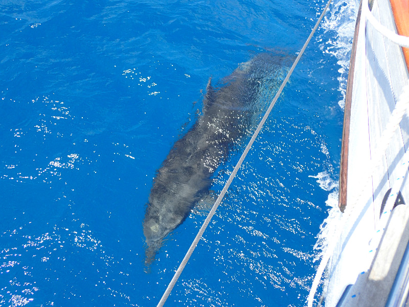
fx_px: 378
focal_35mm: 32
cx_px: 204
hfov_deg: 56.8
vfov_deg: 44.2
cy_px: 154
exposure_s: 1/500
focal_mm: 5.87
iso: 100
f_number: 3.2
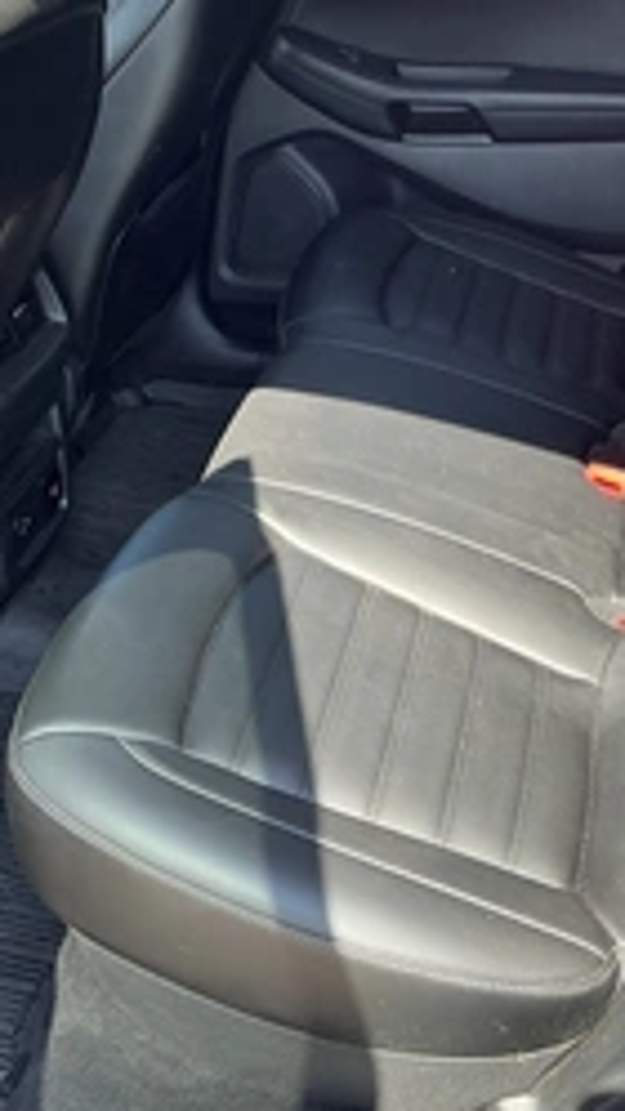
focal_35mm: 49
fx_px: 1444
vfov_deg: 41.9
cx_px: 214
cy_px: 455
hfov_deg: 24.3
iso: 32
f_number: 1.8
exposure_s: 1/122
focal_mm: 3
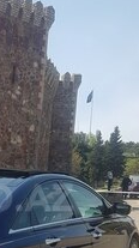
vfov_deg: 30.3
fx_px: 447
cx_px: -19
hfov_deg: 17.0
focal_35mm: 68
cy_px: 198
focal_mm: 4.2
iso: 40
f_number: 1.7
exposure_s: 1/1536
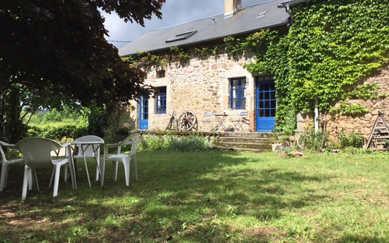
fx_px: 350
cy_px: 100
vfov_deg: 38.2
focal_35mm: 33
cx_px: 194
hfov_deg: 58.1
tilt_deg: +6.2
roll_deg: +0.1
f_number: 2.4
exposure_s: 1/776
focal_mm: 3.3
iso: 25
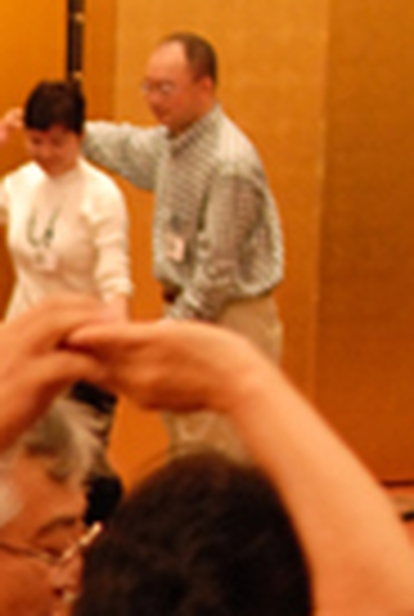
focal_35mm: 196
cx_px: -547
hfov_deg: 6.7
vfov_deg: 10.2
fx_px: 3364
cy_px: 881
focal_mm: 28
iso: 800
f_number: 2
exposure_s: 1/90
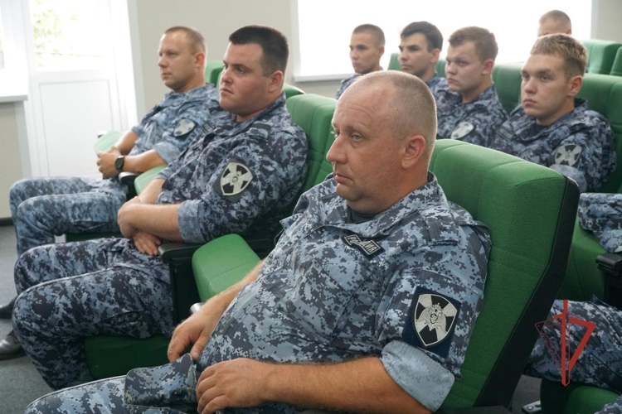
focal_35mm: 52
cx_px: 311
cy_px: 207
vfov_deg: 25.8
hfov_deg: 37.9
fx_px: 907
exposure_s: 1/160
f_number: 4.5
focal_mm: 35
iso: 2000
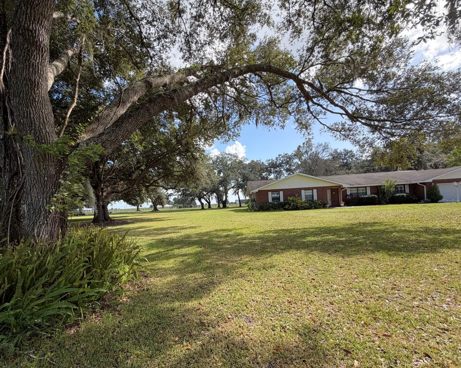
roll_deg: +0.4
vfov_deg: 80.1
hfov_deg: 92.7
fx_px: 218
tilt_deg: +0.4
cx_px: 205
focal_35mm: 16
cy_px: 201
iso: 64
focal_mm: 2.22
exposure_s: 1/502
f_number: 2.2
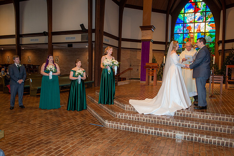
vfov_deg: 44.9
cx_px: 117
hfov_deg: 63.7
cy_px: 78
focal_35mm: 29
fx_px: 188
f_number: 7.1
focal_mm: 29
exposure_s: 1/100
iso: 1600
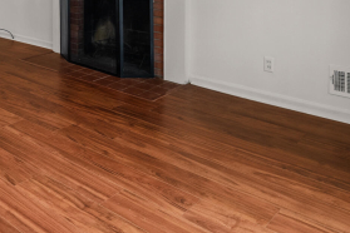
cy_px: -23
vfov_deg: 28.4
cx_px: 38
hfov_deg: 41.9
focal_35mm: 43
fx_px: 418
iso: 400
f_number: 11
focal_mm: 16
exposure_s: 1.3
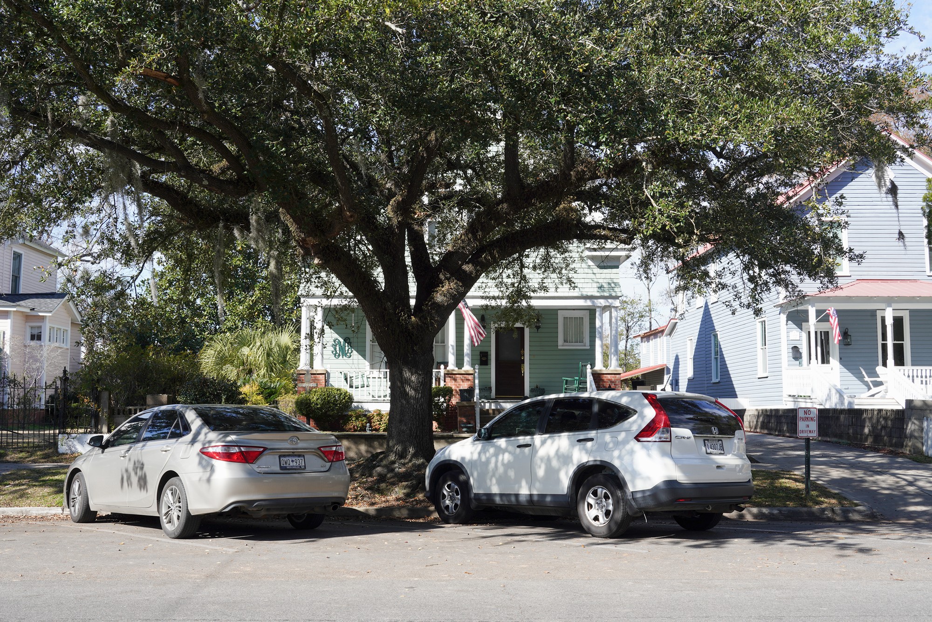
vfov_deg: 33.4
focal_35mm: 40
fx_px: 1036
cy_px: 311
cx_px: 466
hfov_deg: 48.5
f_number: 14
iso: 200
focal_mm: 40
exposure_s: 1/100
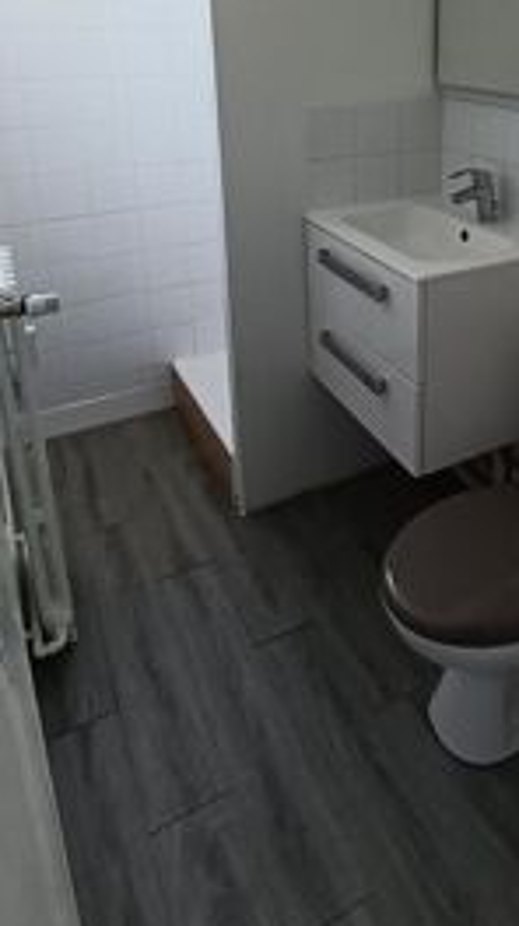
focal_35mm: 30
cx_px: 414
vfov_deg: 60.8
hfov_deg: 37.5
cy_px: 233
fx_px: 736
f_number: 2.2
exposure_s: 1/100
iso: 243
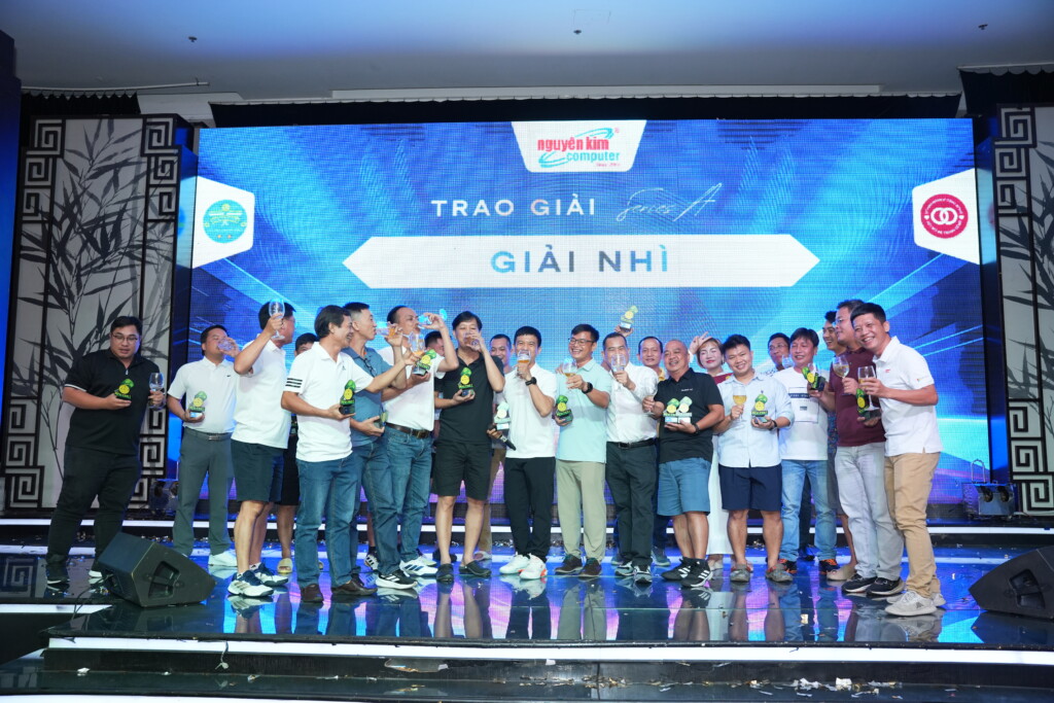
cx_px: 527
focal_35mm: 31
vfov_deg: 42.3
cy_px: 352
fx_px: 908
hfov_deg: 60.3
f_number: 3.5
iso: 1250
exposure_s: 1/160
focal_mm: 31
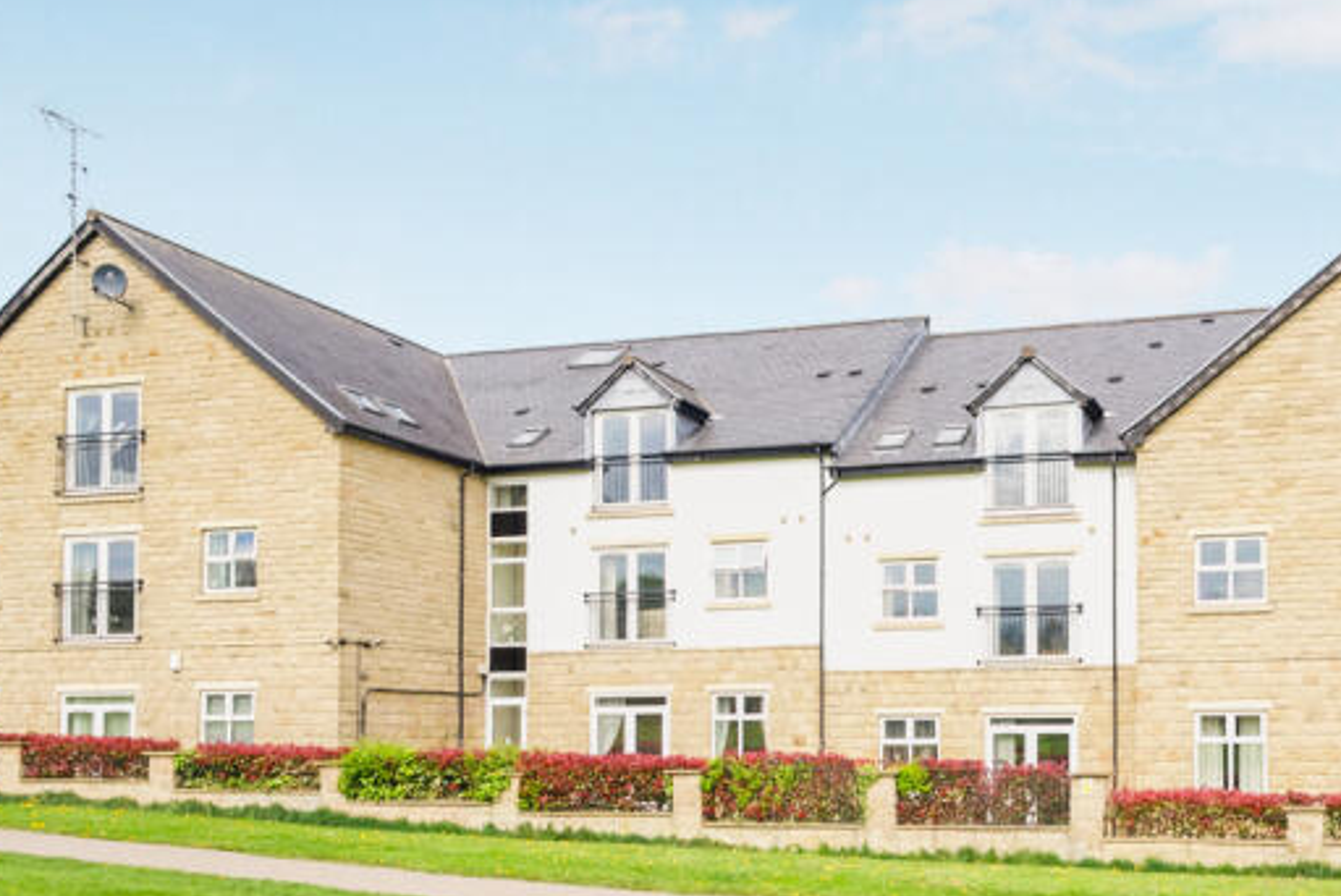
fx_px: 1193
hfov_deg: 55.1
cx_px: 1050
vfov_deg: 40.5
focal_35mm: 32
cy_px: 624
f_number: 8
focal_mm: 16
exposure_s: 1/320
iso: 400
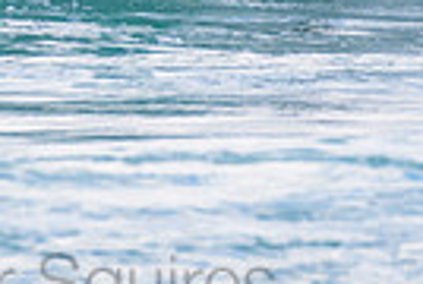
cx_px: 229
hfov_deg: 0.8
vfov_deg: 0.5
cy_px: -379
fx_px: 31207
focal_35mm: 2650
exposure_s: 1/2000
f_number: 5.6
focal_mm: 500
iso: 360
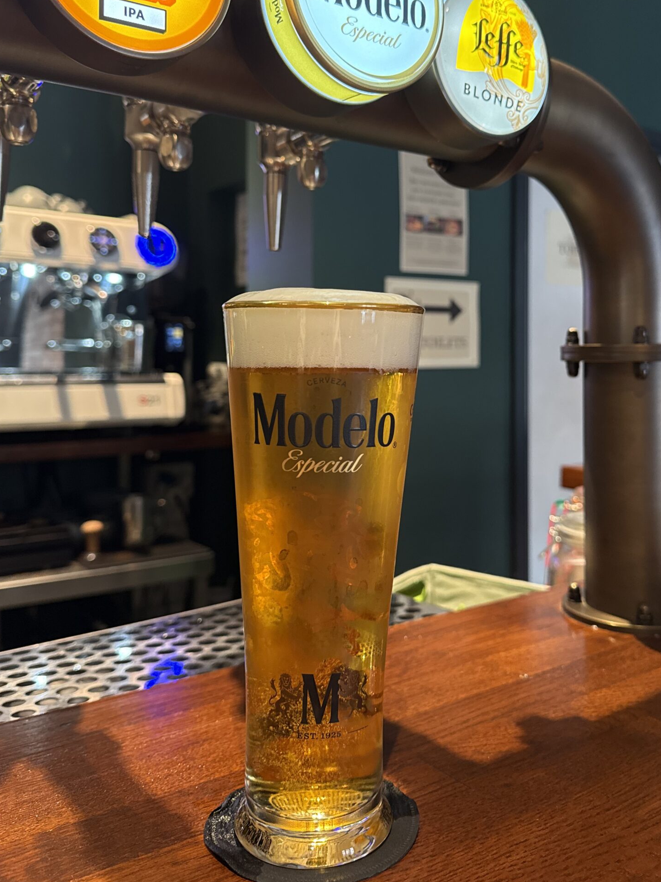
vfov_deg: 56.4
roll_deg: -0.2
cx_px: 384
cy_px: 354
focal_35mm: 32
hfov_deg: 44.0
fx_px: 815
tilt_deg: +1.4
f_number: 1.78
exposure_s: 1/50
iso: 500
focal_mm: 6.76
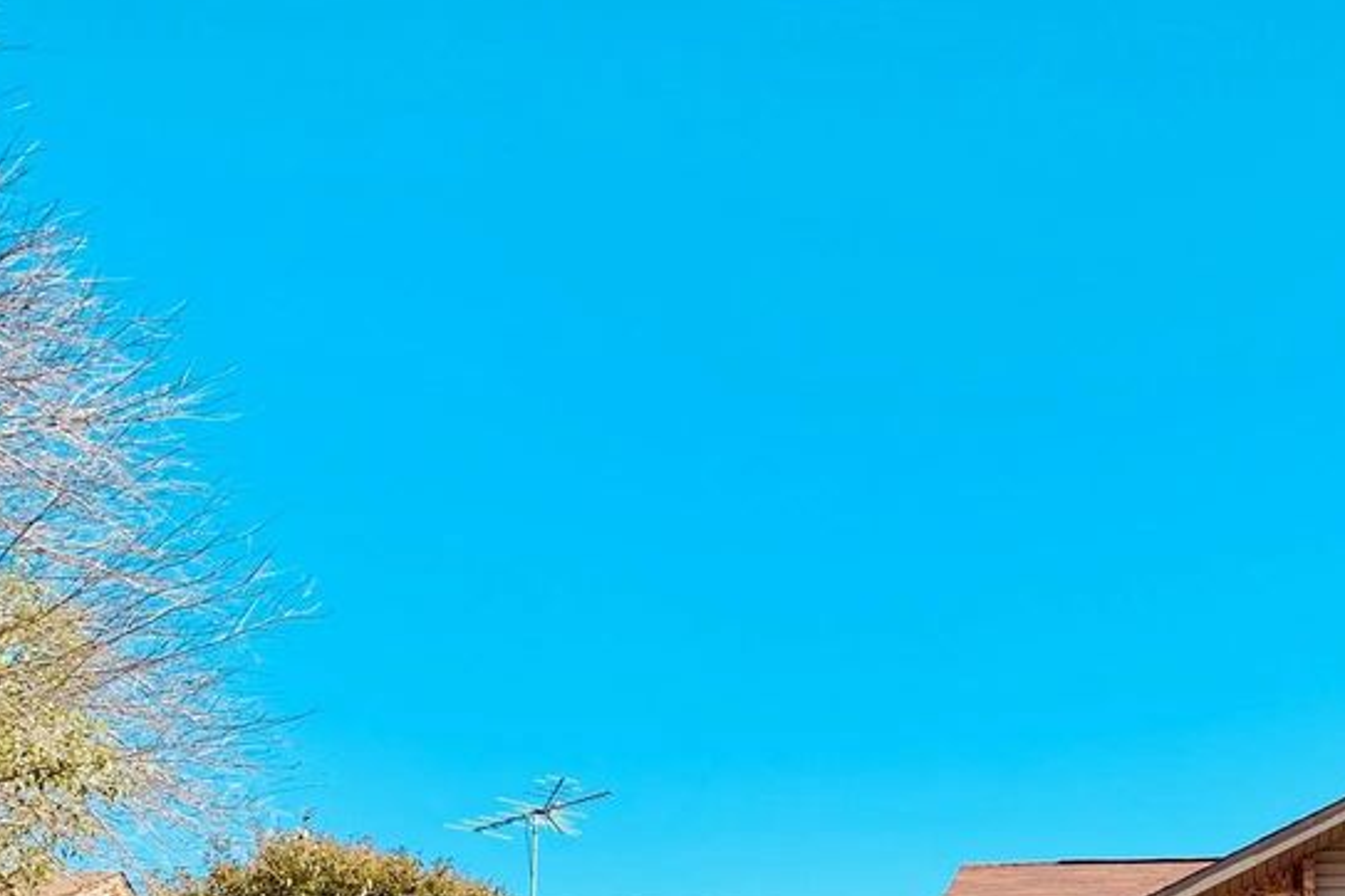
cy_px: 871
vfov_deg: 25.3
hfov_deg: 36.4
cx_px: 1216
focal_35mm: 51
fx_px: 1905
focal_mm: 4.25
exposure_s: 1/1043
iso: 25
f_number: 1.8
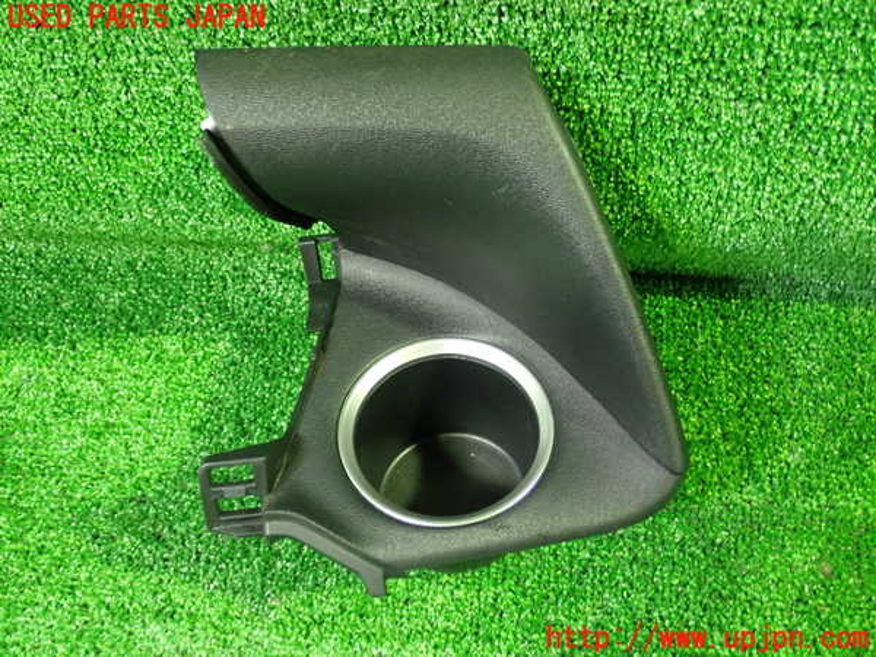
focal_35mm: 38
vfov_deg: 37.7
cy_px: 328
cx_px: 438
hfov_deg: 49.0
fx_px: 962
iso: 800
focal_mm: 6.83
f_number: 2.7
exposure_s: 1/20
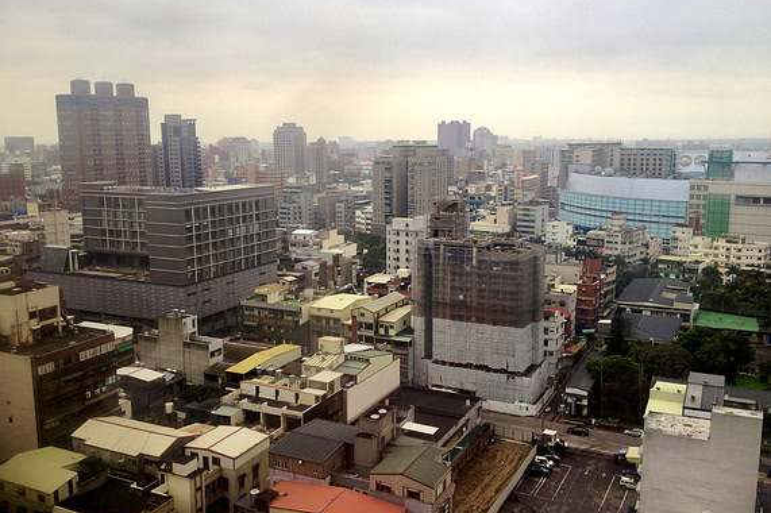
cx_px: 381
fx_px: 792
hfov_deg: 51.9
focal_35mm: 37
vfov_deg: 35.9
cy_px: 256
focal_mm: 4.28
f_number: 2.4
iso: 64
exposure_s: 1/60
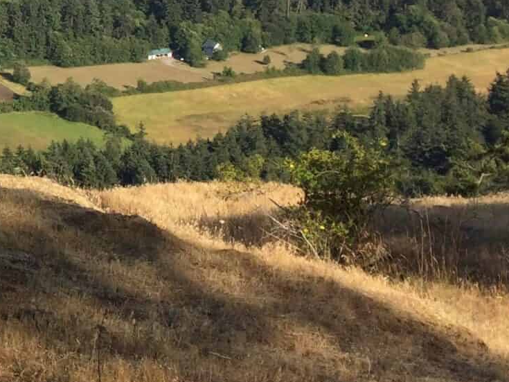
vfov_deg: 14.4
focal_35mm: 101
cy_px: 4
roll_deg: +1.6
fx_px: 1485
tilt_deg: -14.8
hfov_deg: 17.2
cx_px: -297
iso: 32
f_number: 2.2
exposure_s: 1/2053
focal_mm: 4.15
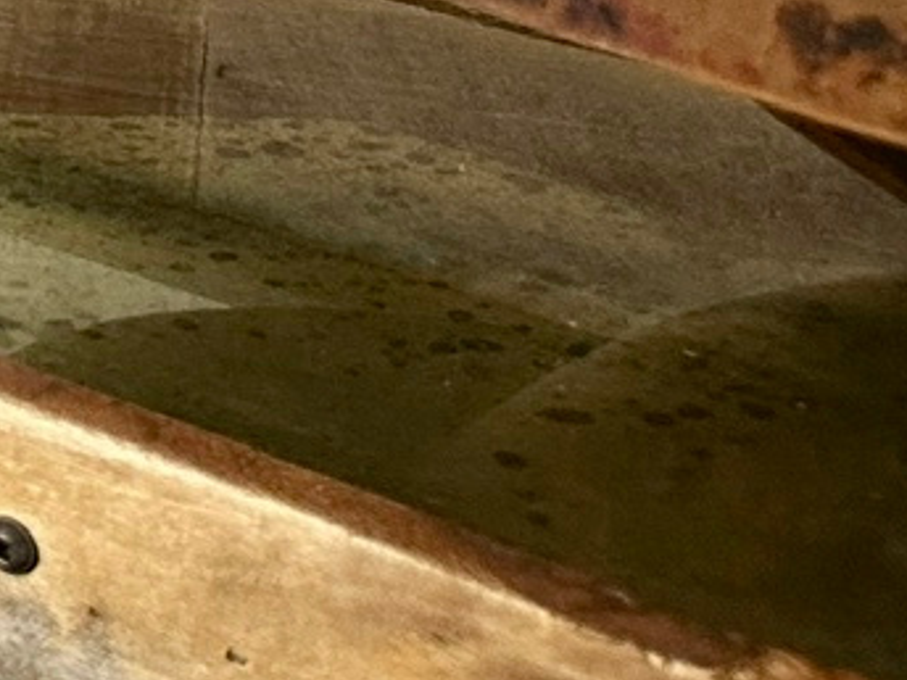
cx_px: -1355
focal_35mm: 143
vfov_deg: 9.7
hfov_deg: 11.2
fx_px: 3747
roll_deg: -1.6
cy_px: -688
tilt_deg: -9.0
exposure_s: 1/60
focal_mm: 6.86
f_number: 1.78
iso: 200
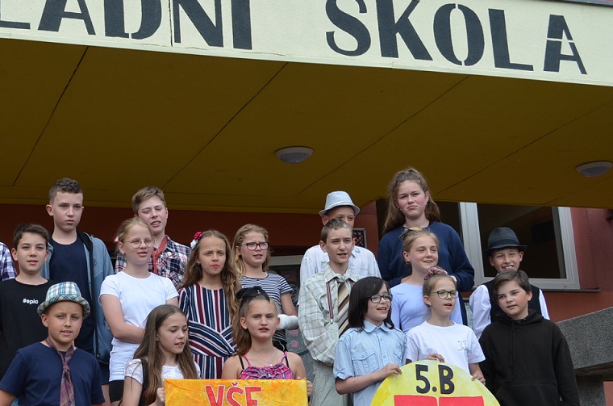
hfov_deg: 29.3
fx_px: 1151
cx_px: 140
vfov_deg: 20.0
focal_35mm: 68
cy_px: 249
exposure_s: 1/250
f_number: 8
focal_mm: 29
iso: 200
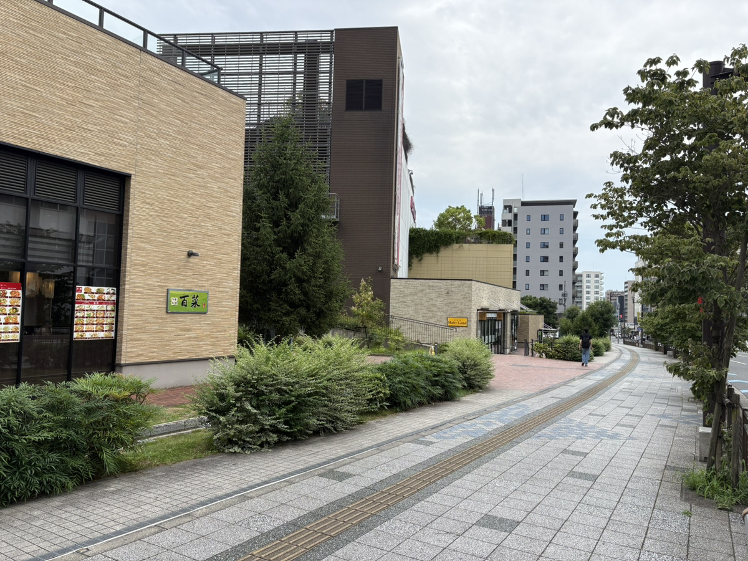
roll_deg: -1.2
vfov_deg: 53.1
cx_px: 374
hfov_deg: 67.3
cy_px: 280
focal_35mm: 26
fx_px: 562
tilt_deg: +2.6
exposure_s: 1/2538
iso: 64
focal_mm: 5.96
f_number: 1.6
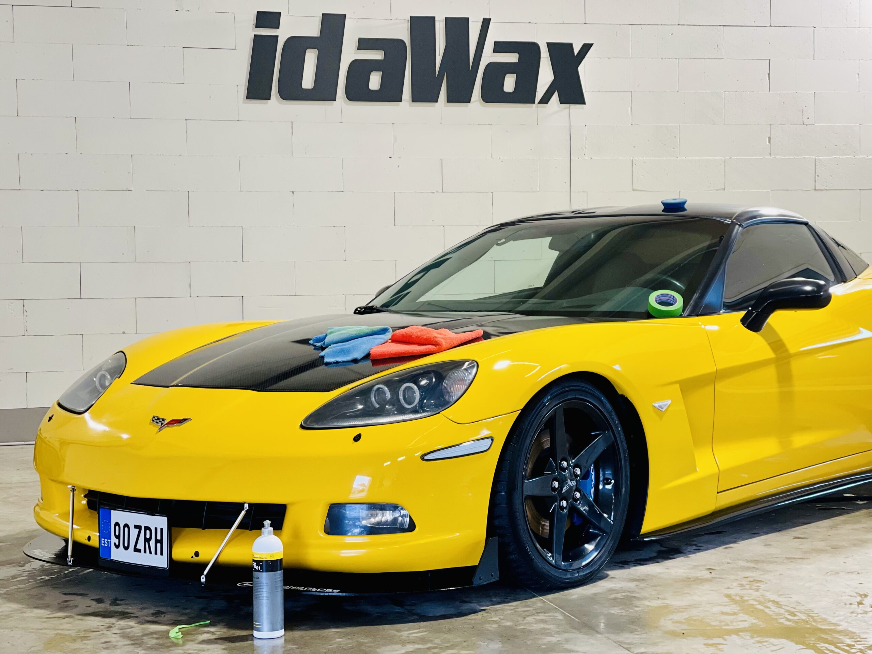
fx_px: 1612
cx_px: 436
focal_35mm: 64
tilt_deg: -2.2
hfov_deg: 30.3
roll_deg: +1.0
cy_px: 327
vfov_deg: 22.9
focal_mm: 7.5
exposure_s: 1/100
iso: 125
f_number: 2.2
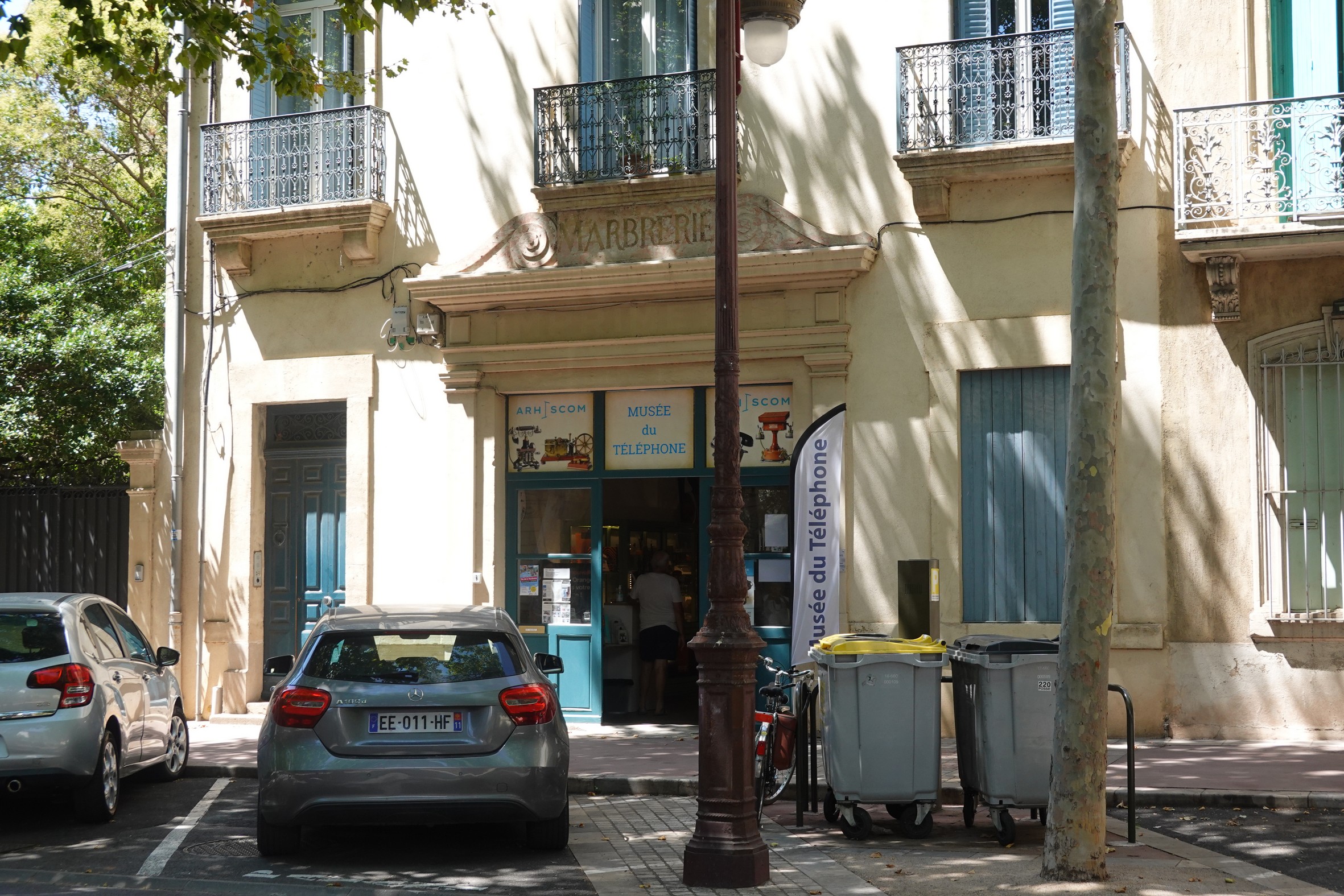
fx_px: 1979
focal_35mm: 53
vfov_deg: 25.5
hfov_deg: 37.5
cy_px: 448
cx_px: 672
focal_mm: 19.43
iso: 200
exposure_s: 1/250
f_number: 4
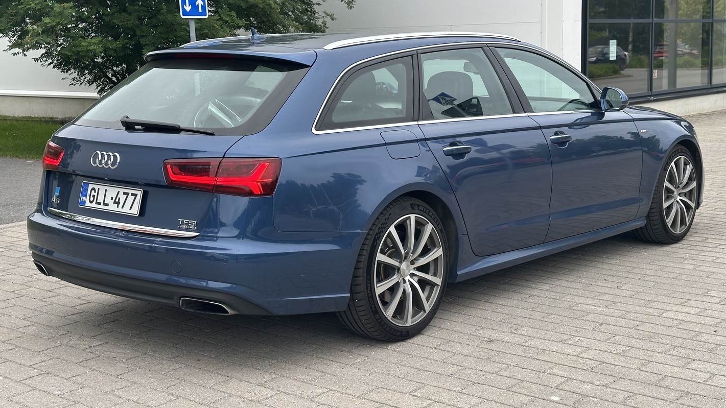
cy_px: 169
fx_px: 1020
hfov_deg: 39.2
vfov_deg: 22.6
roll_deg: +1.5
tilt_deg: -6.4
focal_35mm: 53
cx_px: 366
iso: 64
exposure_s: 1/475
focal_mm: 6.86
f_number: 1.78
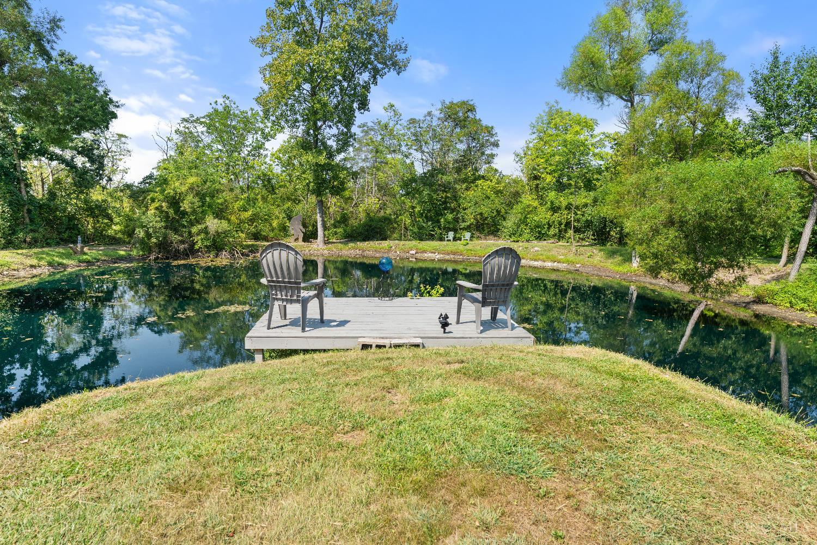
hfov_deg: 85.7
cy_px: 272
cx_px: 408
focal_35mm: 19
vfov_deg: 63.5
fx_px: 440
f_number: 8
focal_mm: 19.4
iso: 640
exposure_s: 1/320
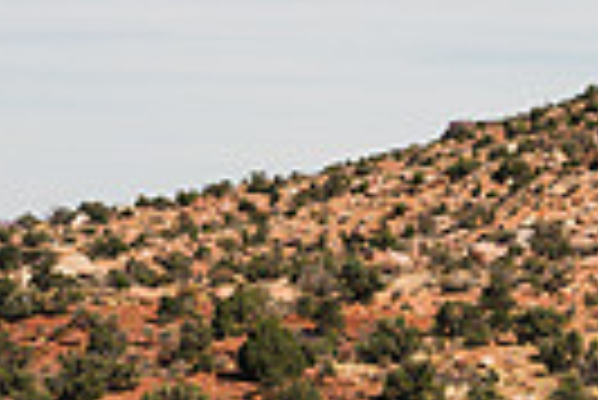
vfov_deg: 11.3
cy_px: 341
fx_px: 2012
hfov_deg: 14.2
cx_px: 1182
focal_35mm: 121
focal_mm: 25
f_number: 5.6
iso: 100
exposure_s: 1/500
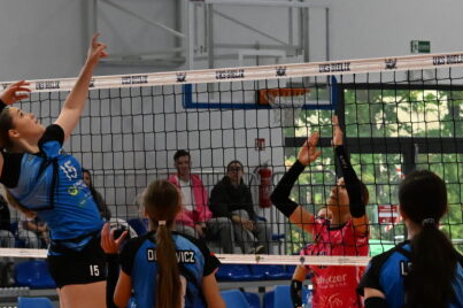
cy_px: 132
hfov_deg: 10.4
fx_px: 2532
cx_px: 277
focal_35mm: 197
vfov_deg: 7.0
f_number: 6
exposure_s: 1/1000
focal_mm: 62
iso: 7200
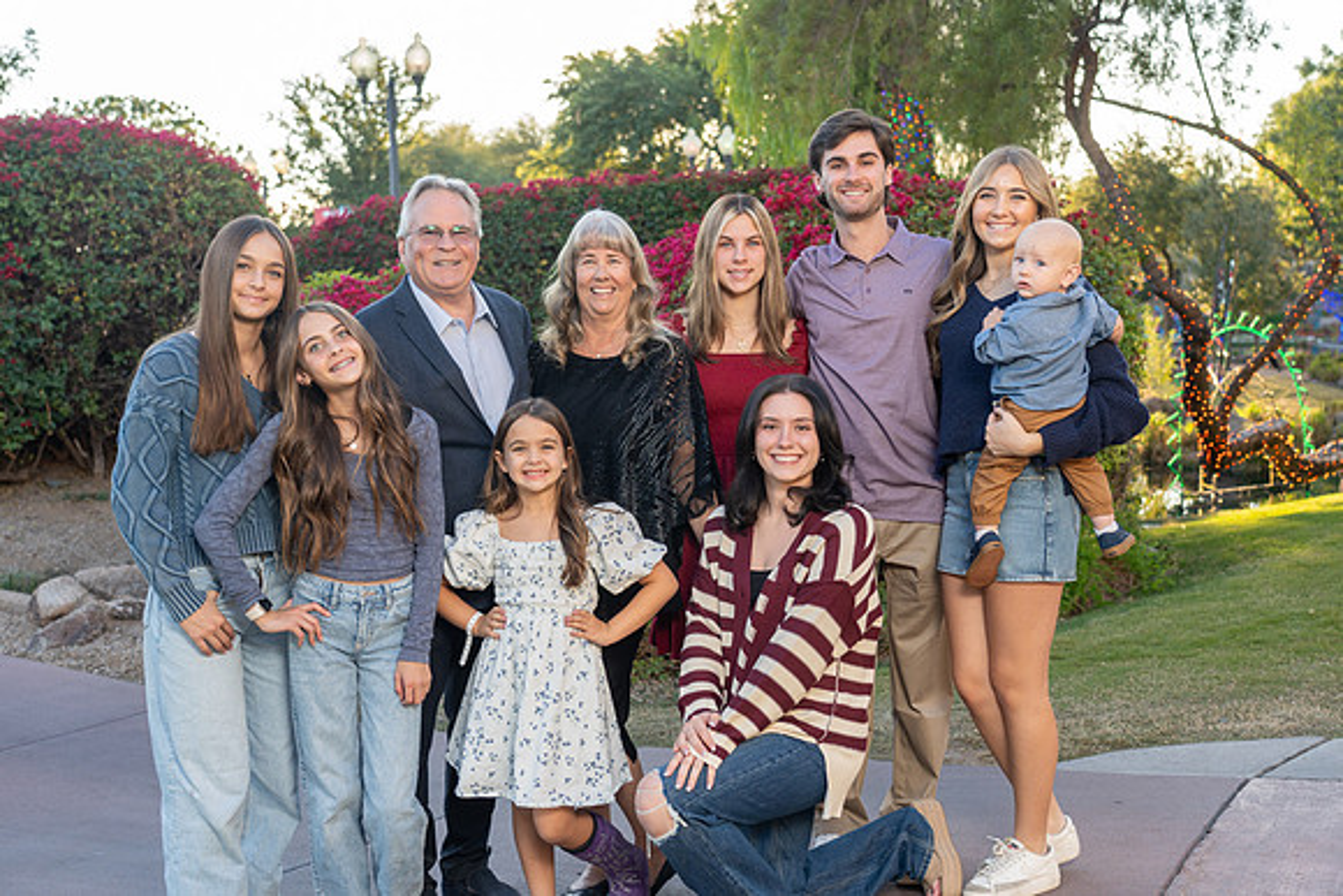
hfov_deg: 49.5
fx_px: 1455
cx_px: 672
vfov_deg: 34.2
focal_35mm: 39
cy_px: 448
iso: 250
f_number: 4
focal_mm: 39
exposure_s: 1/200
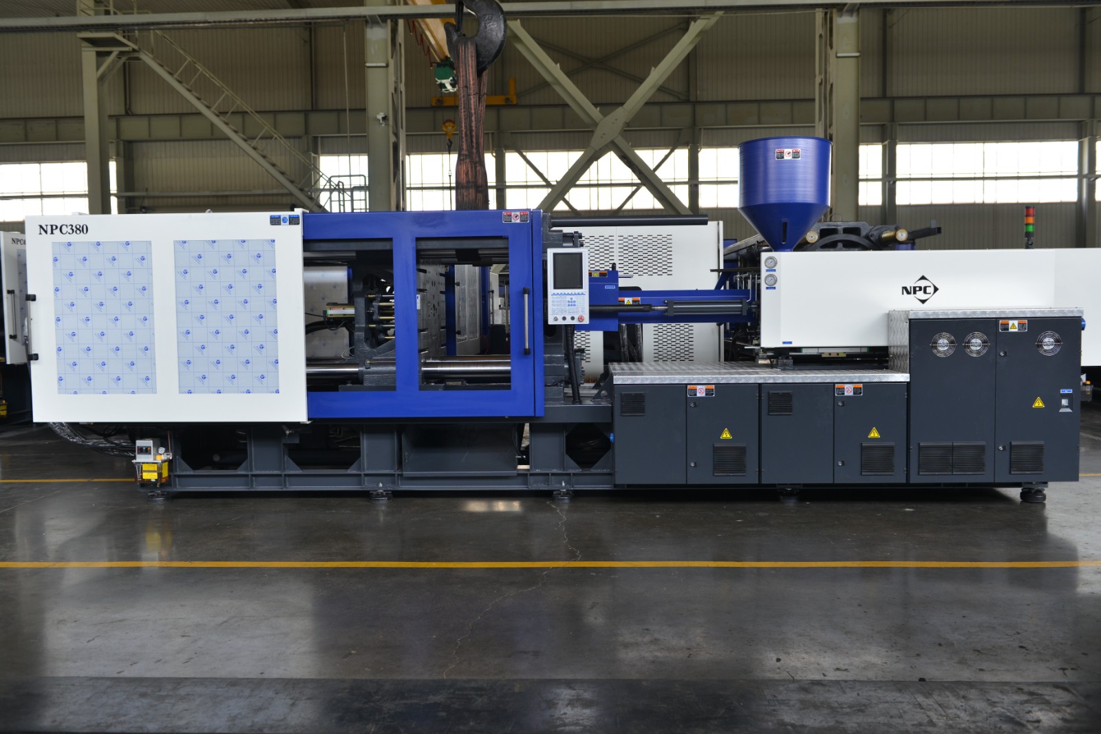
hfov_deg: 60.3
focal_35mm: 31
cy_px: 367
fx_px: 948
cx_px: 550
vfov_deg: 42.3
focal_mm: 31
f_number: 4
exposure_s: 1/60
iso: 160
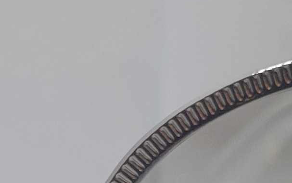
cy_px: 306
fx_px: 1457
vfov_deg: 7.0
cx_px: 0
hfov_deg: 11.3
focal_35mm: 183
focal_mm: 5.4
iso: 250
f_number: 1.8
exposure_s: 1/40
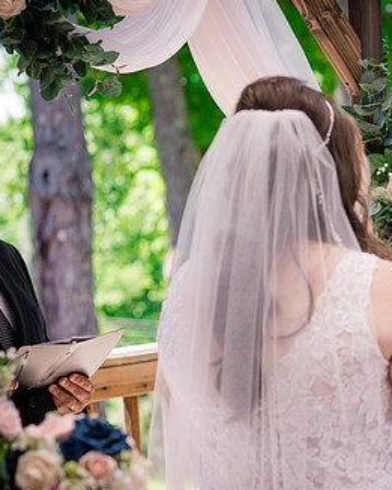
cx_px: 404
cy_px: 288
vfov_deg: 13.6
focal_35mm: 142
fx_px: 2058
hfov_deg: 10.8
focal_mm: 85
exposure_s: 1/800
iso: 400
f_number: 3.5
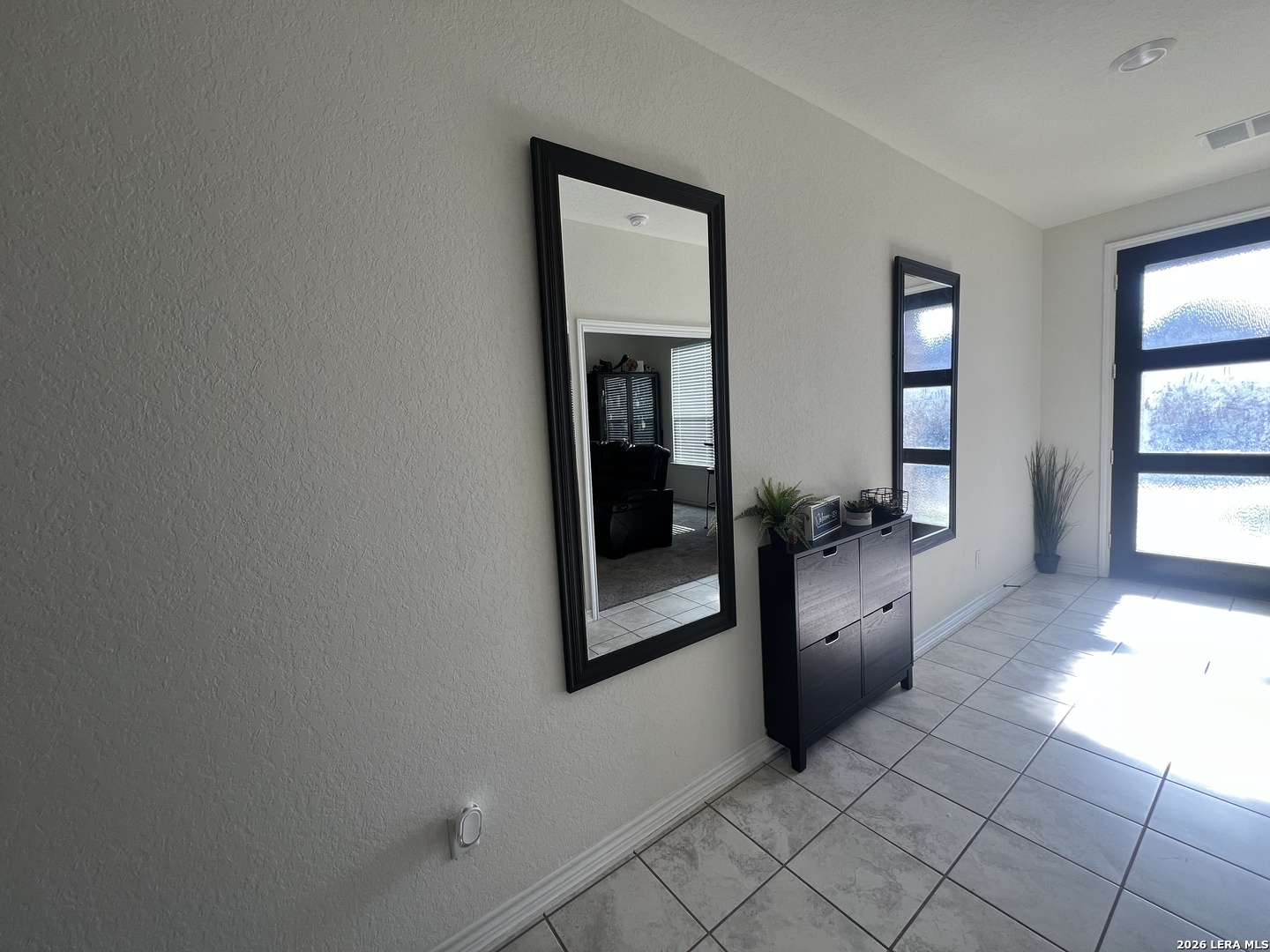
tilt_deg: -6.0
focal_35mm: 13
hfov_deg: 106.2
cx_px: 635
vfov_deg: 89.9
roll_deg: +3.6
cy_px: 476
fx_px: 477
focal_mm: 1.57
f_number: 1.8
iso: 50
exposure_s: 1/99
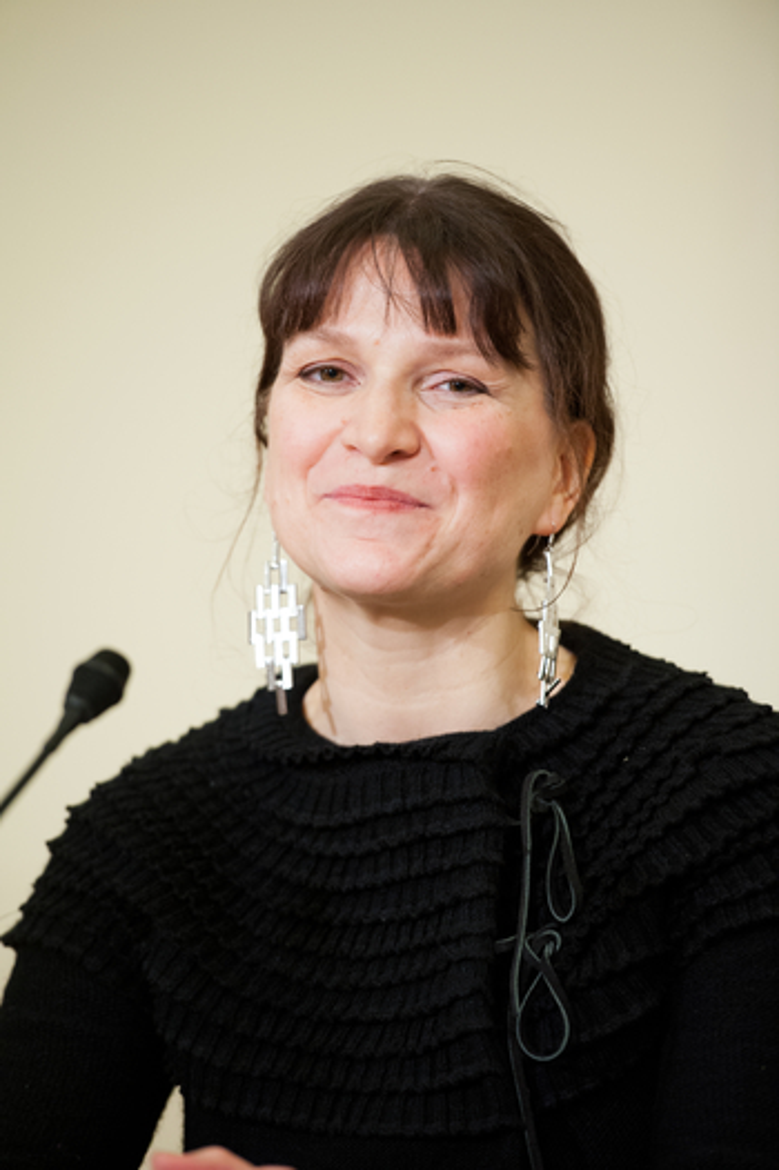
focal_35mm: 200
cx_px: 390
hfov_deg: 6.9
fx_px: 6500
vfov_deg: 10.3
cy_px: 585
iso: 2000
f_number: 3.2
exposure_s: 1/160
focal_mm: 200
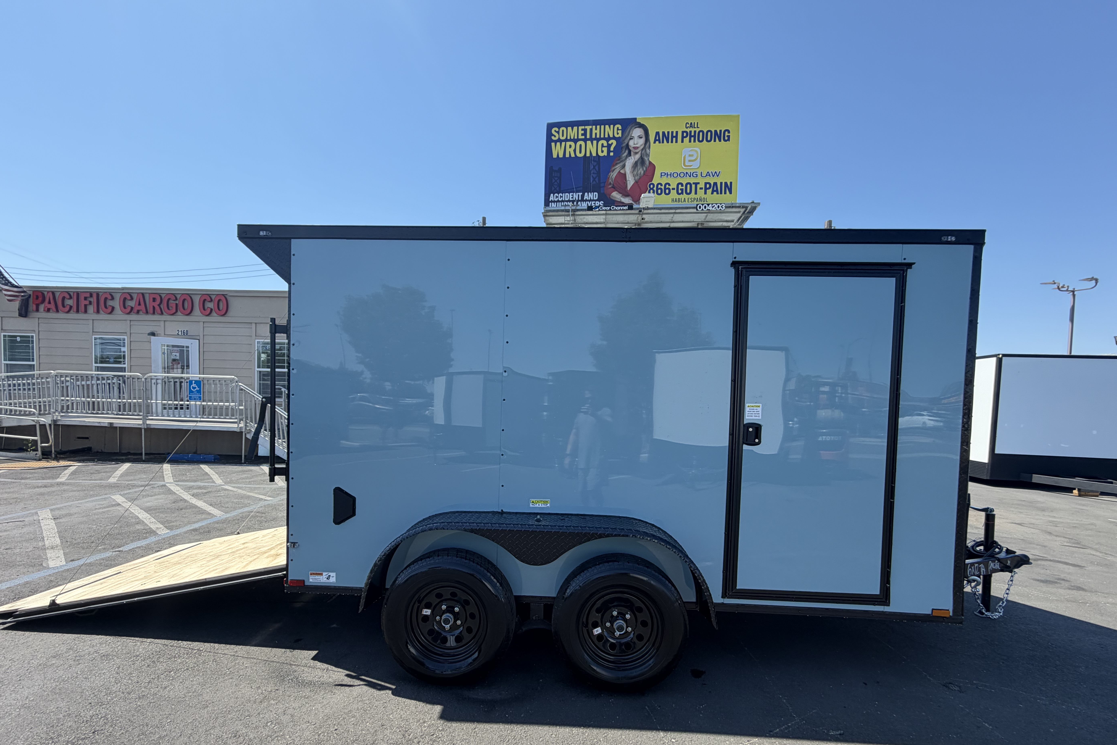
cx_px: 555
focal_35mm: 15
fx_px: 465
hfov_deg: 100.4
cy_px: 422
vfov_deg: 76.9
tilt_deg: -2.2
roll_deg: -1.7
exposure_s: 1/502
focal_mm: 2.22
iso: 50
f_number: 2.2
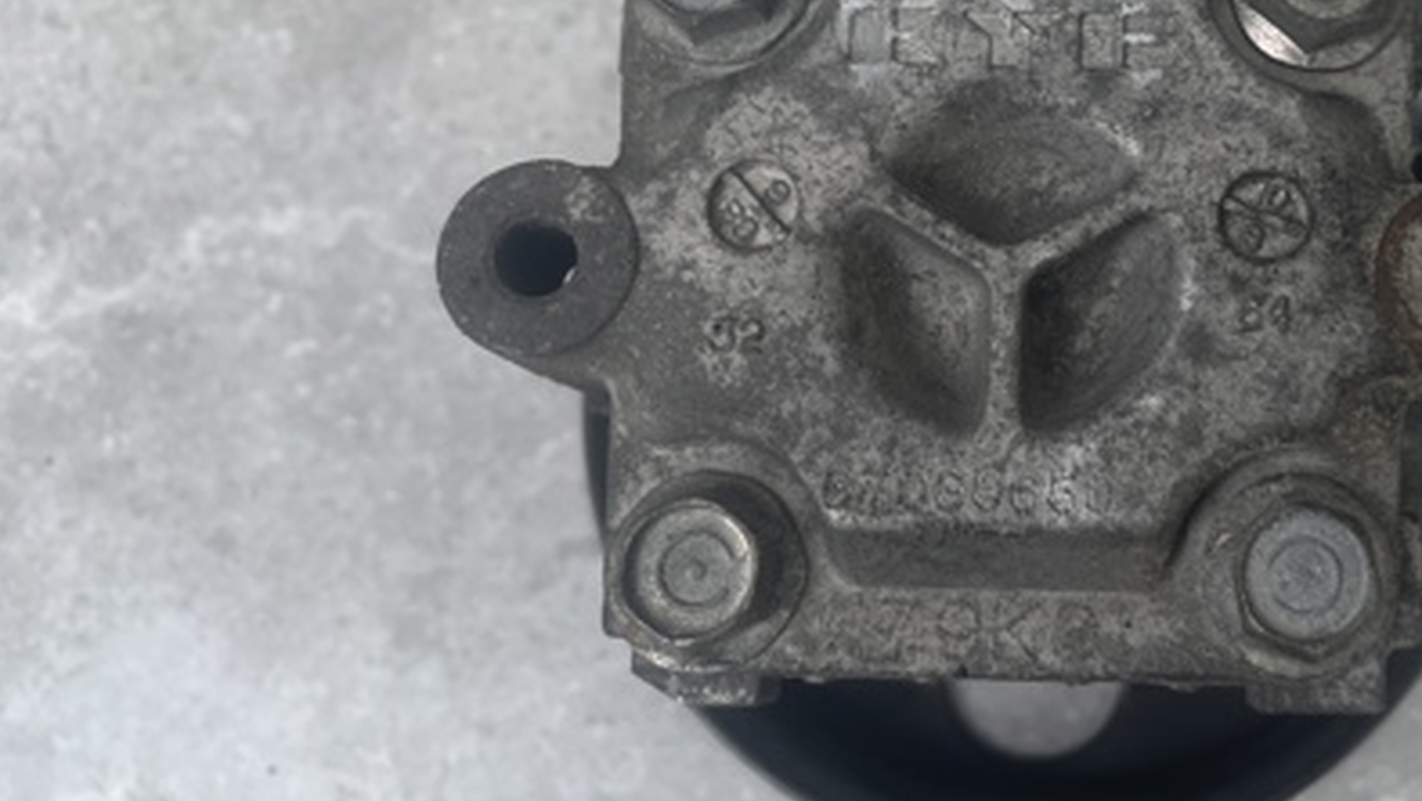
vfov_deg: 25.7
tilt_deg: -76.3
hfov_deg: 42.6
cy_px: 200
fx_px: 1735
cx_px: 1137
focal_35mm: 46
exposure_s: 1/438
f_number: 1.6
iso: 32
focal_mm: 4.2
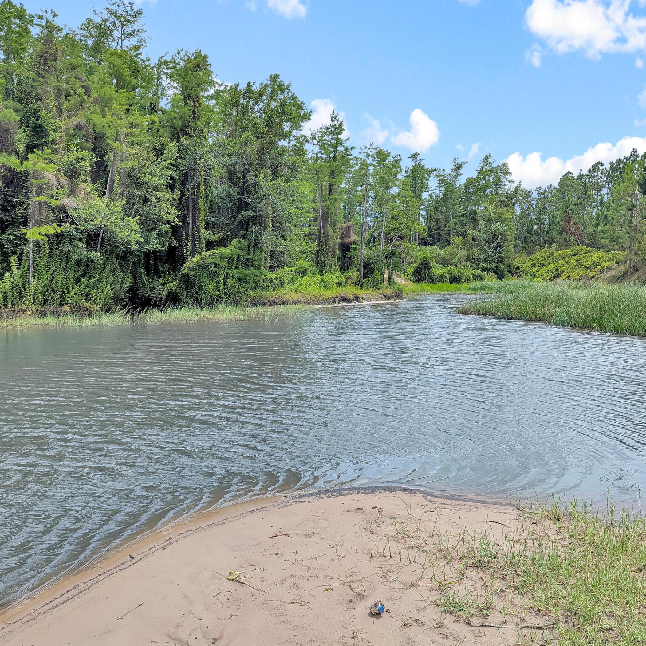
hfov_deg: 55.3
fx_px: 612
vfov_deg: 55.6
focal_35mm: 29
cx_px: 381
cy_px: 321
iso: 47
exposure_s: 1/2976
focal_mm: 6.81
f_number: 1.85
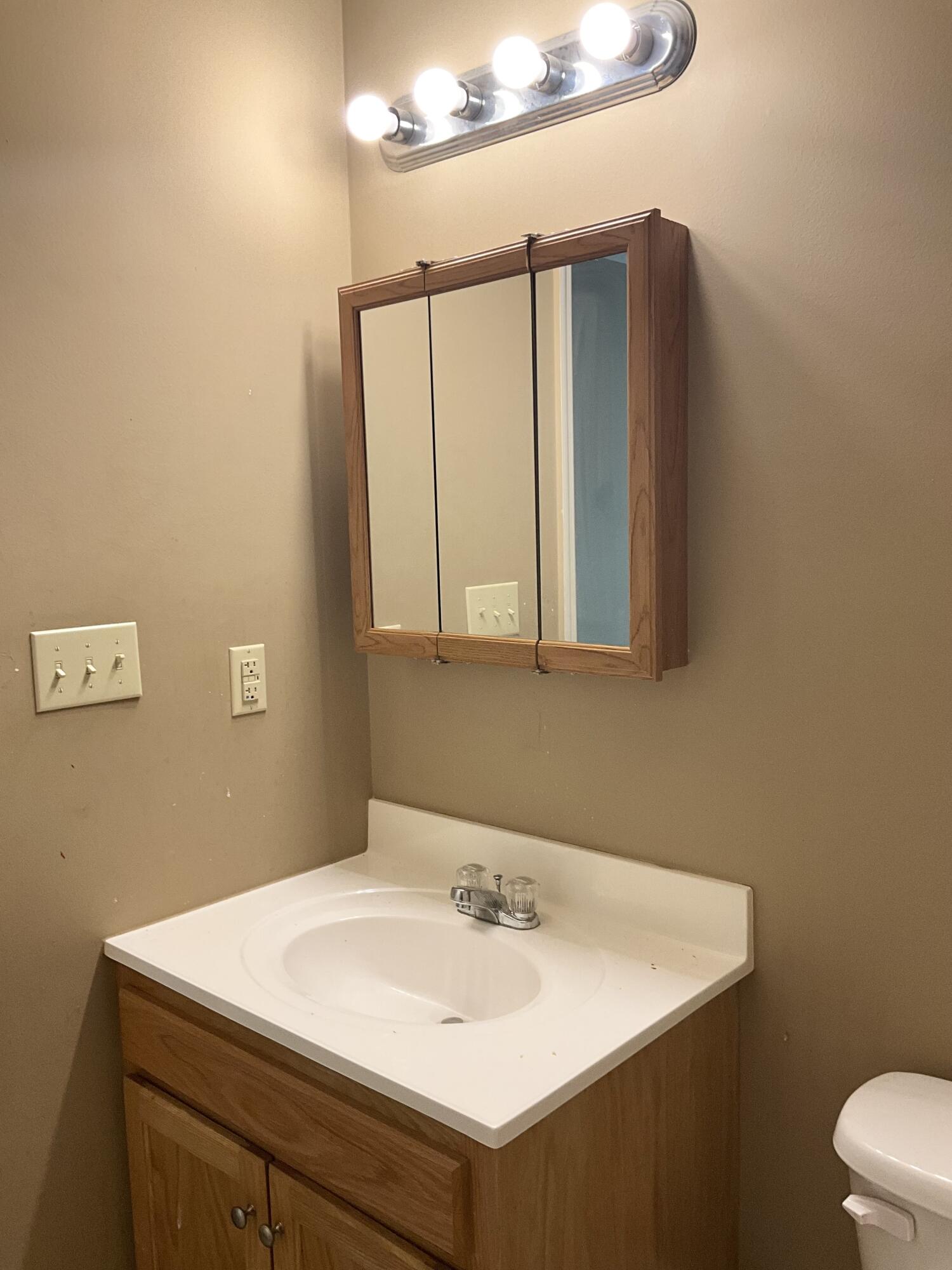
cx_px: 476
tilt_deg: -6.9
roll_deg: +0.8
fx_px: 1063
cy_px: 635
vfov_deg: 61.7
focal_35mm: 29
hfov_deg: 48.2
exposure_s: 1/60
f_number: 1.8
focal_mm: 3
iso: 64
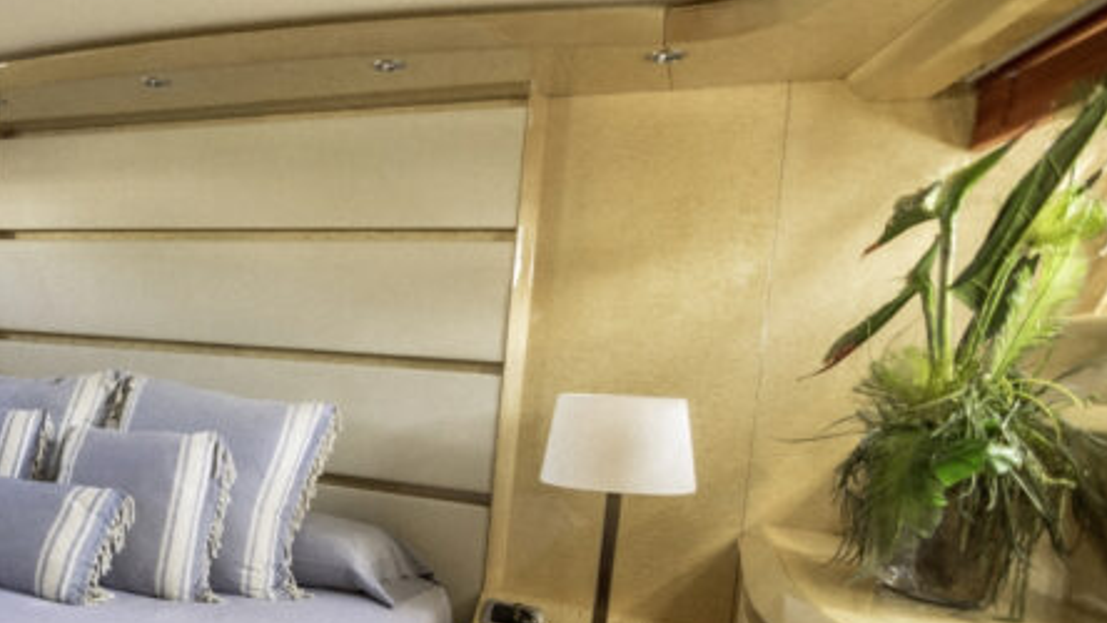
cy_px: 419
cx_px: 194
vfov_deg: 38.6
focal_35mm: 30
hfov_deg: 58.6
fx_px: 878
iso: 400
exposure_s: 1/40
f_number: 2.8
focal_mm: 11
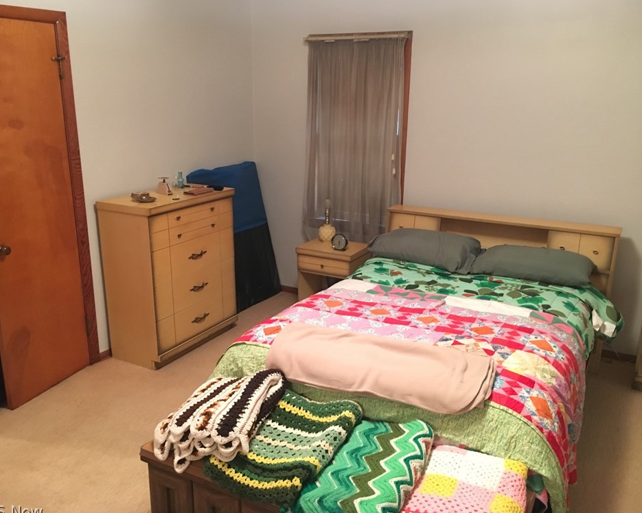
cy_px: 259
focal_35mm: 31
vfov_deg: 47.1
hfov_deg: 57.2
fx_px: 589
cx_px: 323
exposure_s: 1/15
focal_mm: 4.15
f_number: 2.2
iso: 400
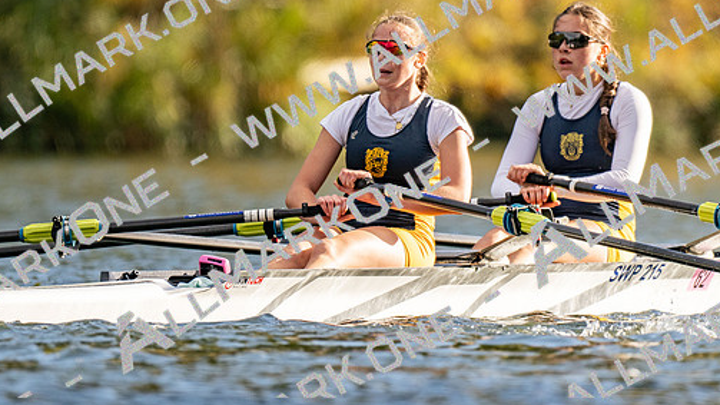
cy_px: 152
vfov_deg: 1.1
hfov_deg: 2.0
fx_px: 20754
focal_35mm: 1087
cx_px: 408
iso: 250
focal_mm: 600
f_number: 4
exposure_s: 1/2500
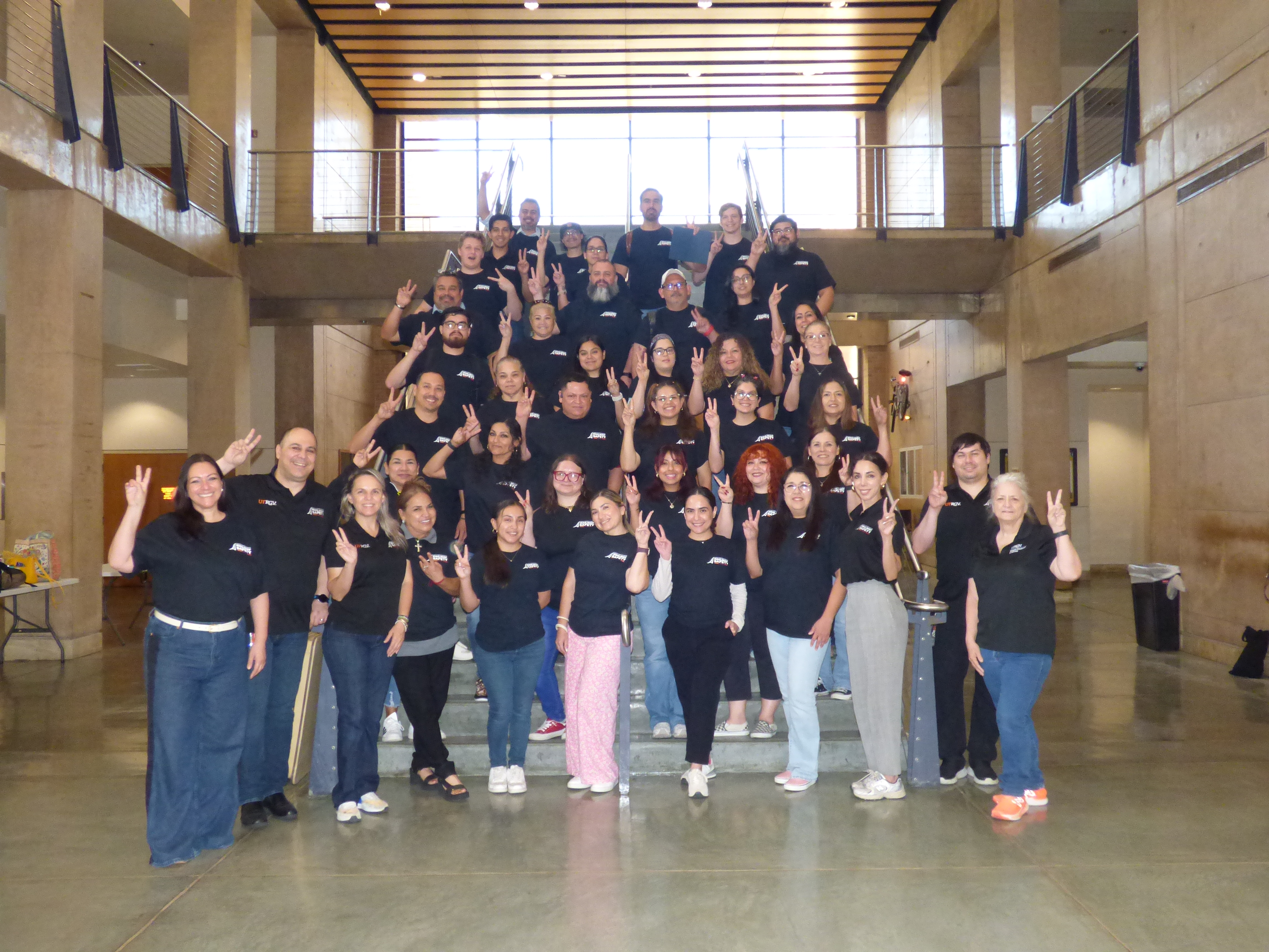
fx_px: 1173
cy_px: 476
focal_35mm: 32
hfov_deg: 56.8
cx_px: 634
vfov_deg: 44.2
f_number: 3.3
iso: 800
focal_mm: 5.53
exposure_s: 1/60
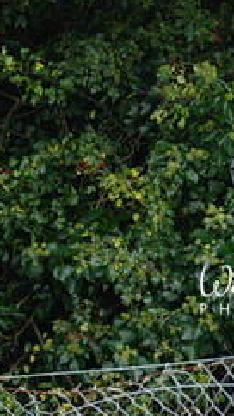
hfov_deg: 1.1
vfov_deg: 1.9
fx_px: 12462
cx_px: 311
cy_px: 254
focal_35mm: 1129
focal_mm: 300
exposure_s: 1/6400
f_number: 2.8
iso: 4500
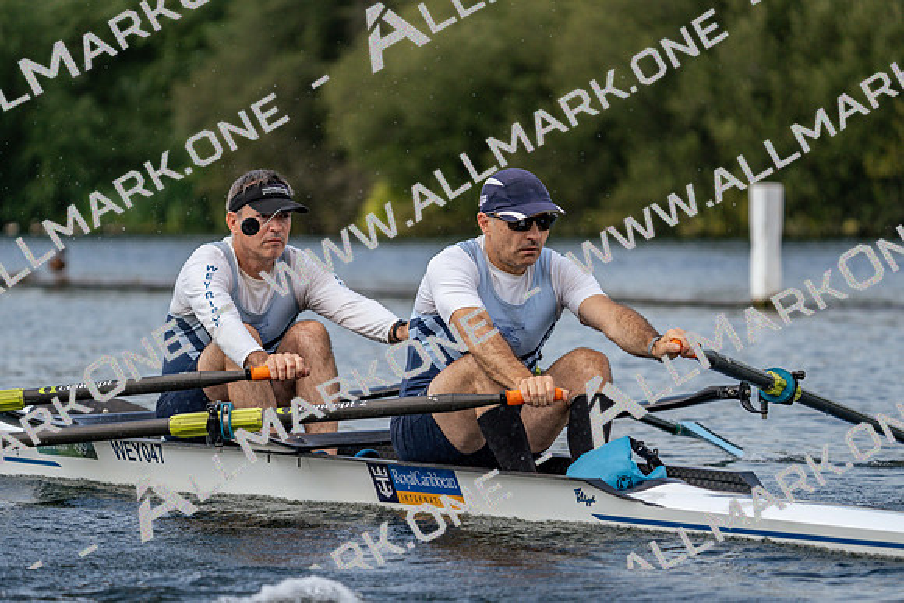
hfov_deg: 8.2
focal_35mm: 250
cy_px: 302
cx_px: 452
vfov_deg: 5.5
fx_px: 6279
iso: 400
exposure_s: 1/1600
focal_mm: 250
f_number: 5.6
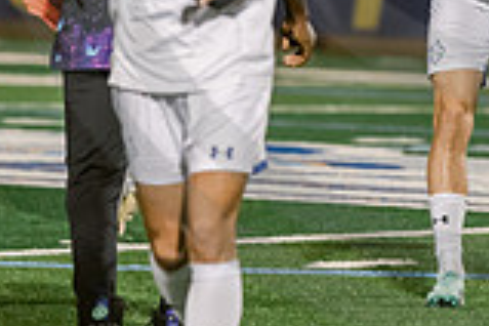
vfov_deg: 1.9
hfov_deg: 2.8
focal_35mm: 728
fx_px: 9888
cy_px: -192
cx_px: 529
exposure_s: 1/640
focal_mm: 200
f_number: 3.2
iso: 2500
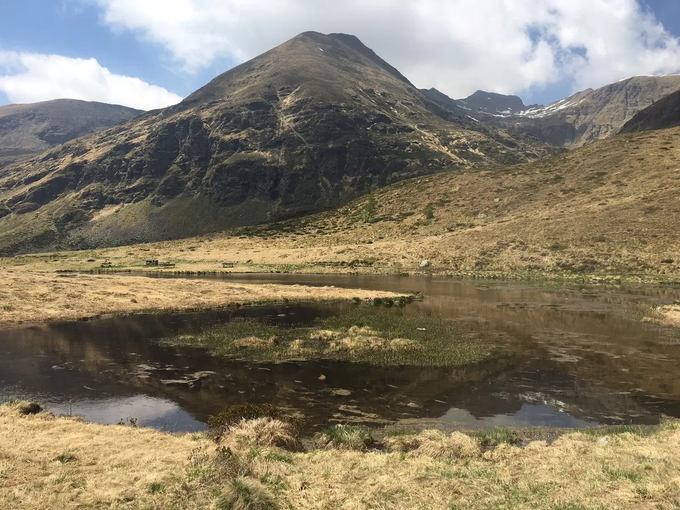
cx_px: 340
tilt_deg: -1.2
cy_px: 255
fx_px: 570
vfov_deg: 48.2
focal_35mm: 29
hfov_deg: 61.7
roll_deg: -0.3
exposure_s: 1/1709
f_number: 2.2
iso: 25
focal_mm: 4.15
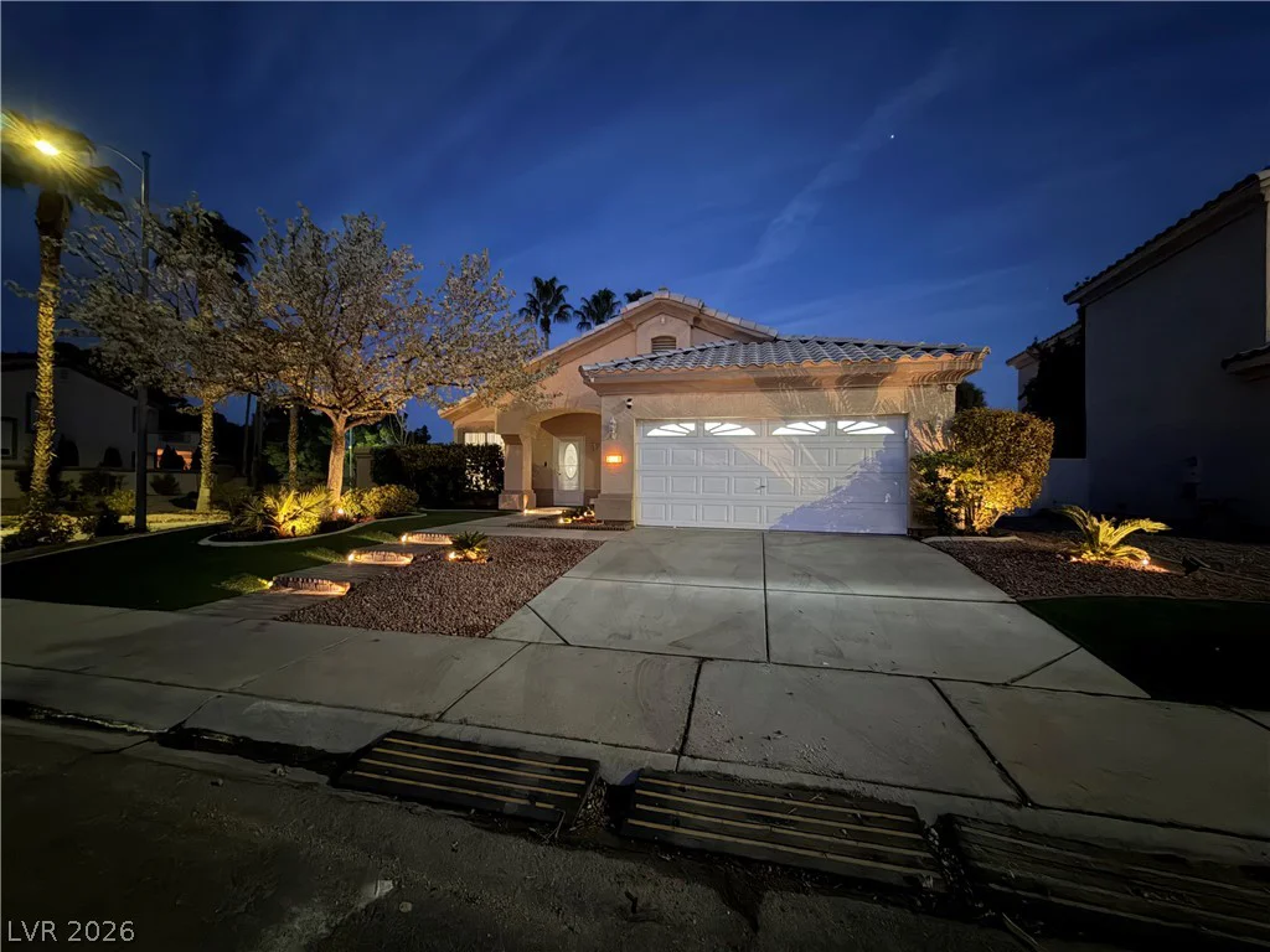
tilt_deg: +0.1
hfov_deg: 102.1
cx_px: 635
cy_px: 476
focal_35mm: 14
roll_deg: -0.5
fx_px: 514
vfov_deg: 85.7
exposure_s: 1/7
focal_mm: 2.22
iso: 1250
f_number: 2.2
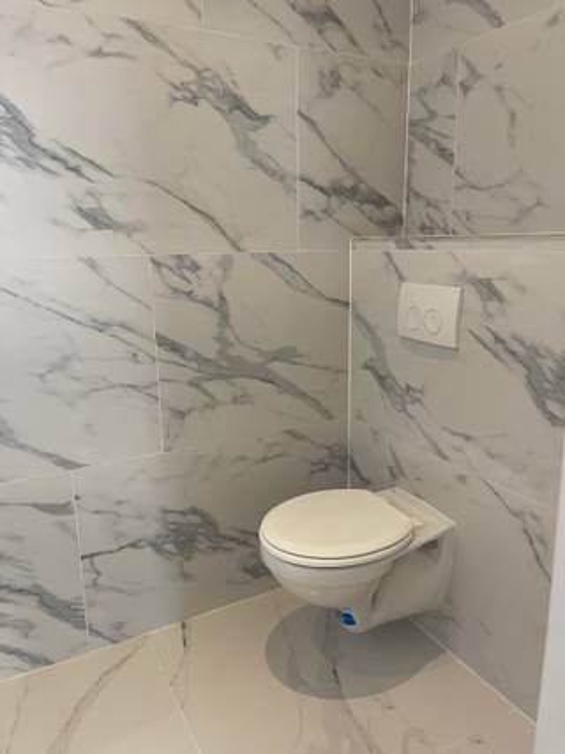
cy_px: 377
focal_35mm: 25
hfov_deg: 54.9
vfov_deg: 69.4
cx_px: 282
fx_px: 544
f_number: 1.6
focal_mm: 5.1
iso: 80
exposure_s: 1/50
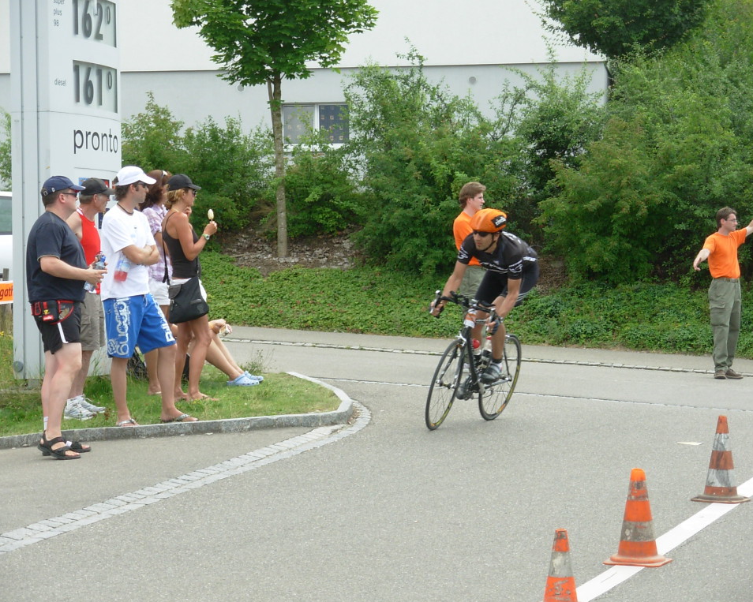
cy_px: 302
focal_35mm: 109
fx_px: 2429
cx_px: 353
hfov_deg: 17.6
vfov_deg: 14.1
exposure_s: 1/313
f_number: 4
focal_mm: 17.2
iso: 50
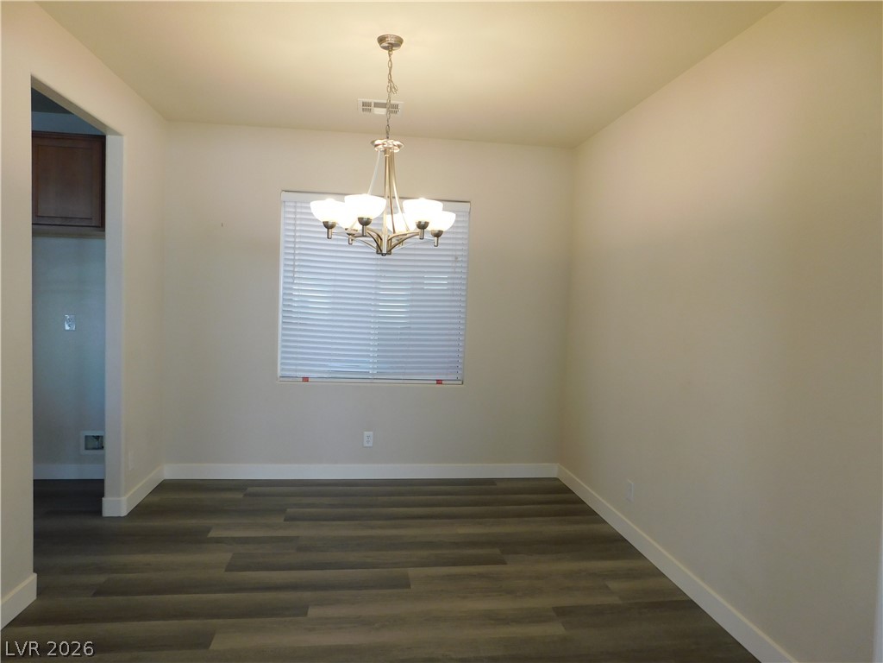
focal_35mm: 23
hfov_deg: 73.9
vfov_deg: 58.9
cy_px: 332
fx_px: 587
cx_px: 442
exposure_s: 1/40
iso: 125
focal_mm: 4
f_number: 3
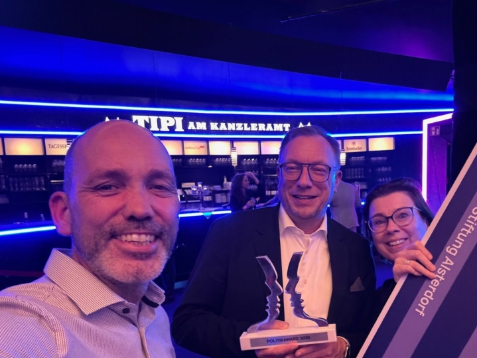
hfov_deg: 55.6
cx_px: 318
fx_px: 441
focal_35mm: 32
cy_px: 233
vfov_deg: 43.6
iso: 640
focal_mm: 2.69
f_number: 1.9
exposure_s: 1/25
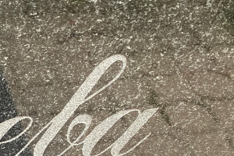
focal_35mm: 75
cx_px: -61
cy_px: 241
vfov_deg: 16.4
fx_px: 487
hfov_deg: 24.0
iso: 125
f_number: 1.8
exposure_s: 1/109
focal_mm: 4.25
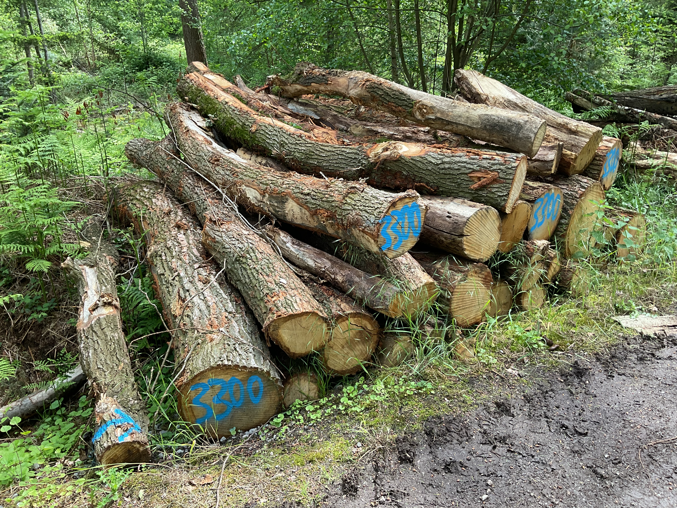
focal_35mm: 29
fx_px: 567
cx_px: 338
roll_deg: +0.4
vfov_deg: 48.2
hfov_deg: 61.7
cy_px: 254
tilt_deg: -22.5
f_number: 1.8
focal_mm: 3
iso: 16
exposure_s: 1/125
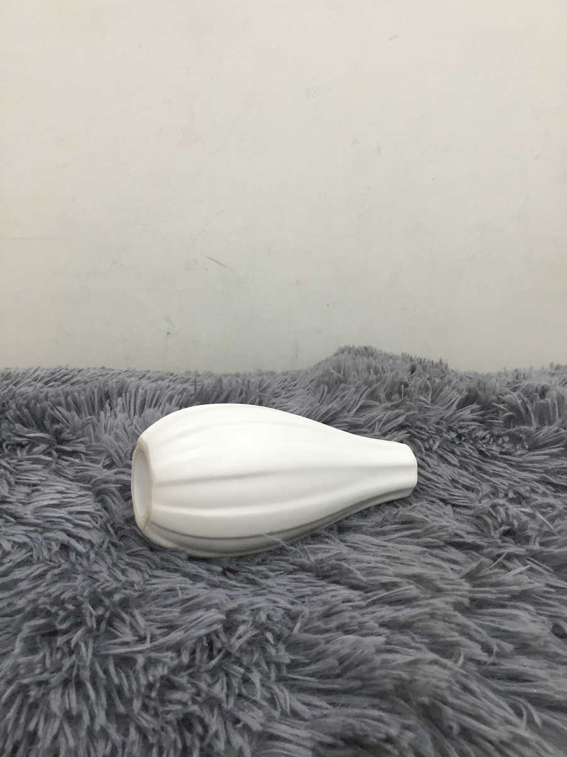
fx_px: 677
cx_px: 284
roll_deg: +1.4
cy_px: 378
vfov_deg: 58.4
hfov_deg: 45.4
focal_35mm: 31
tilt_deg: -18.0
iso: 80
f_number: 2.4
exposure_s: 1/33
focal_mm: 3.3
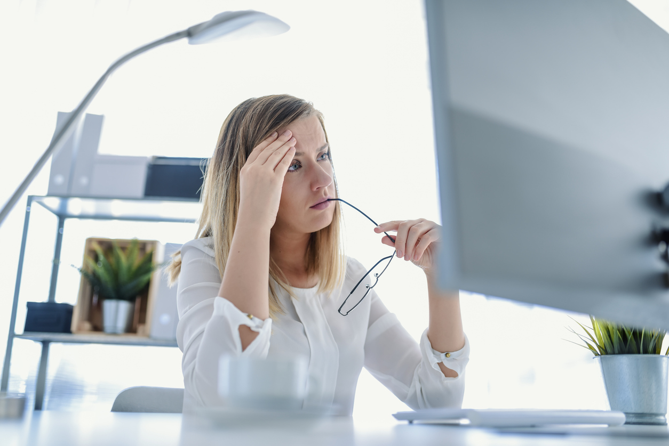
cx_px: 334
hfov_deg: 54.4
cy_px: 223
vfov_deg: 37.9
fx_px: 651
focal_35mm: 35
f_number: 2
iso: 250
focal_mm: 35
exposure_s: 1/100
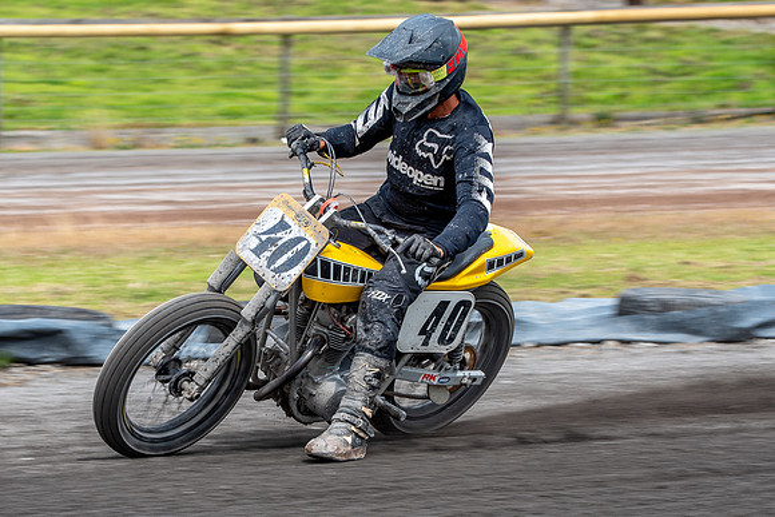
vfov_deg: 4.3
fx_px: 6852
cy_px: 343
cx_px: 277
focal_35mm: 318
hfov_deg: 6.5
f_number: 8
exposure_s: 1/320
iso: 200
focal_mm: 185
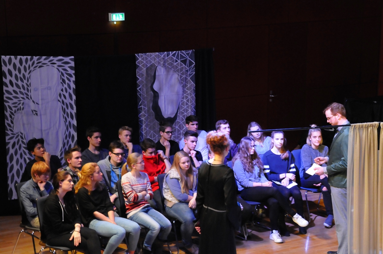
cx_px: 192
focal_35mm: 84
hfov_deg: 24.2
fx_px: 893
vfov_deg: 16.2
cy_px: 127
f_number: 10
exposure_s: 1/20
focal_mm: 56
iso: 3200
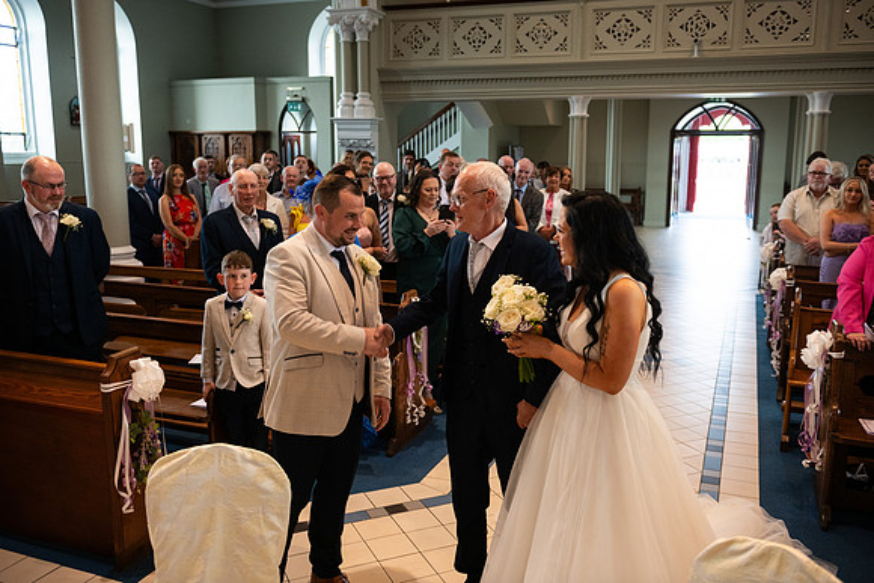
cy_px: 292
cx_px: 437
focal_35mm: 32
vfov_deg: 41.1
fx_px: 777
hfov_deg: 58.7
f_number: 3.5
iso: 800
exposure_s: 1/160
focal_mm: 32
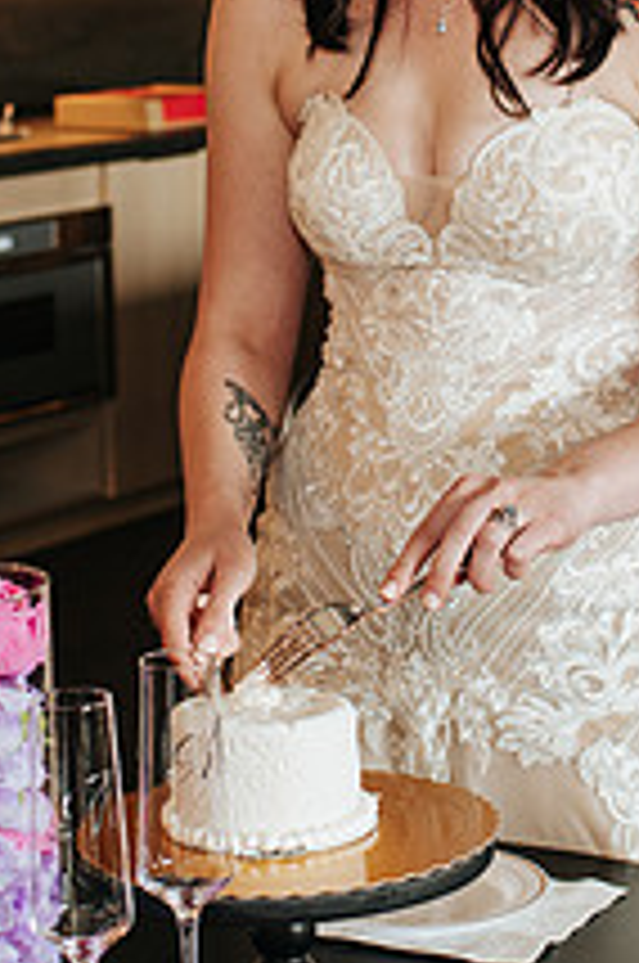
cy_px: 208
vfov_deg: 17.1
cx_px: 383
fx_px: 3178
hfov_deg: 11.5
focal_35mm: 119
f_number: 3.5
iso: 1000
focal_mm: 35
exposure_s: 1/160
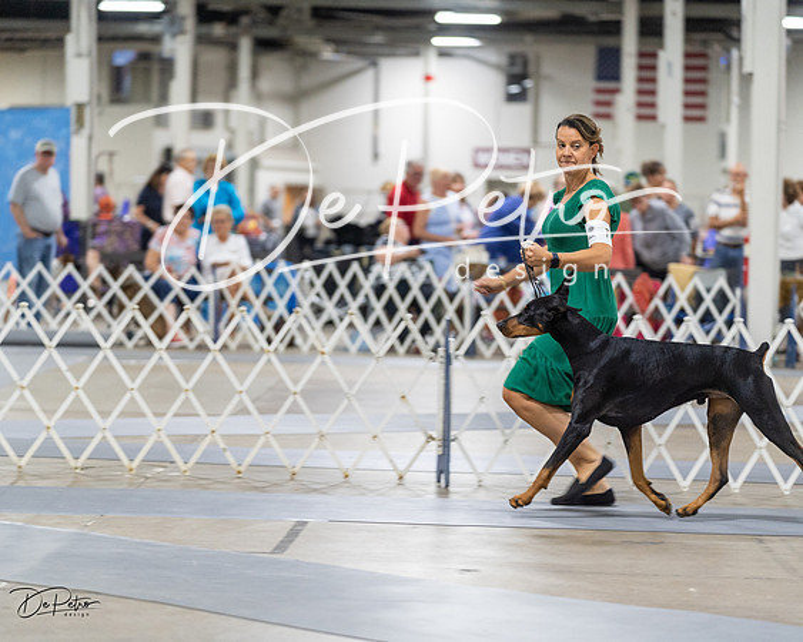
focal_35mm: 139
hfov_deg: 13.9
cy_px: 321
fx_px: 3291
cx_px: 402
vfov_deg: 11.1
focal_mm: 123
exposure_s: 1/160
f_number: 2.8
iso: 2000
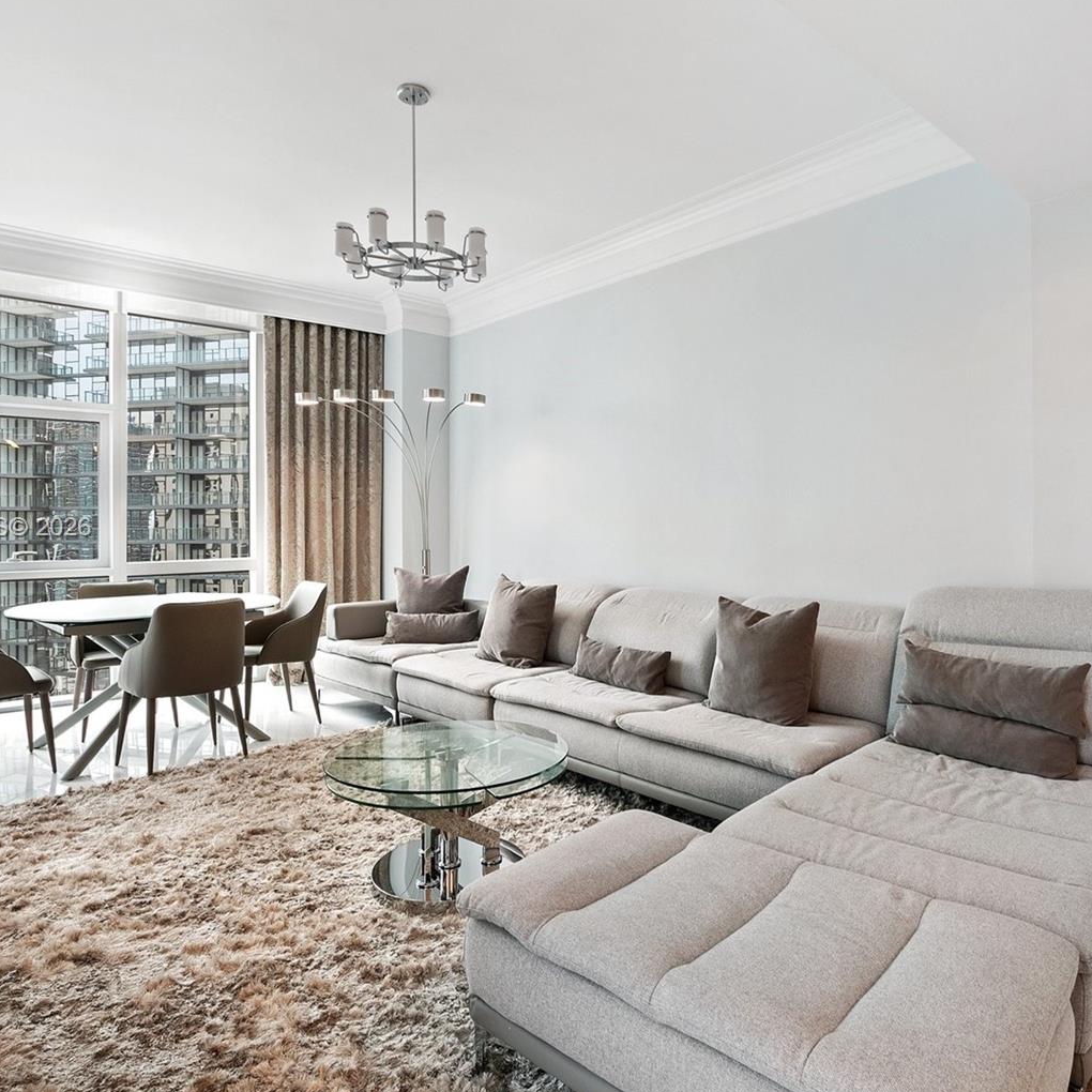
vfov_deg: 74.8
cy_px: 529
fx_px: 714
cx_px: 615
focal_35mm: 20
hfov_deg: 74.5
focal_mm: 10
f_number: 8
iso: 400
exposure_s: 1/15
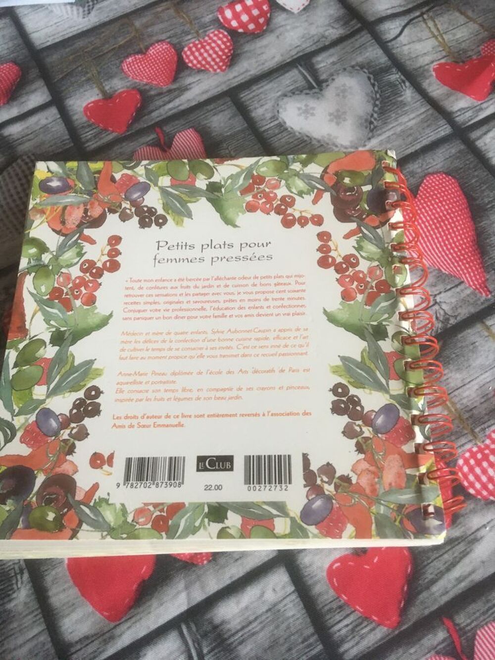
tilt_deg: -65.2
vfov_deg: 61.7
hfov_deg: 48.2
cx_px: 248
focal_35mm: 29
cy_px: 330
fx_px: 553
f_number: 2.2
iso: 160
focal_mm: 4.15
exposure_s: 1/33
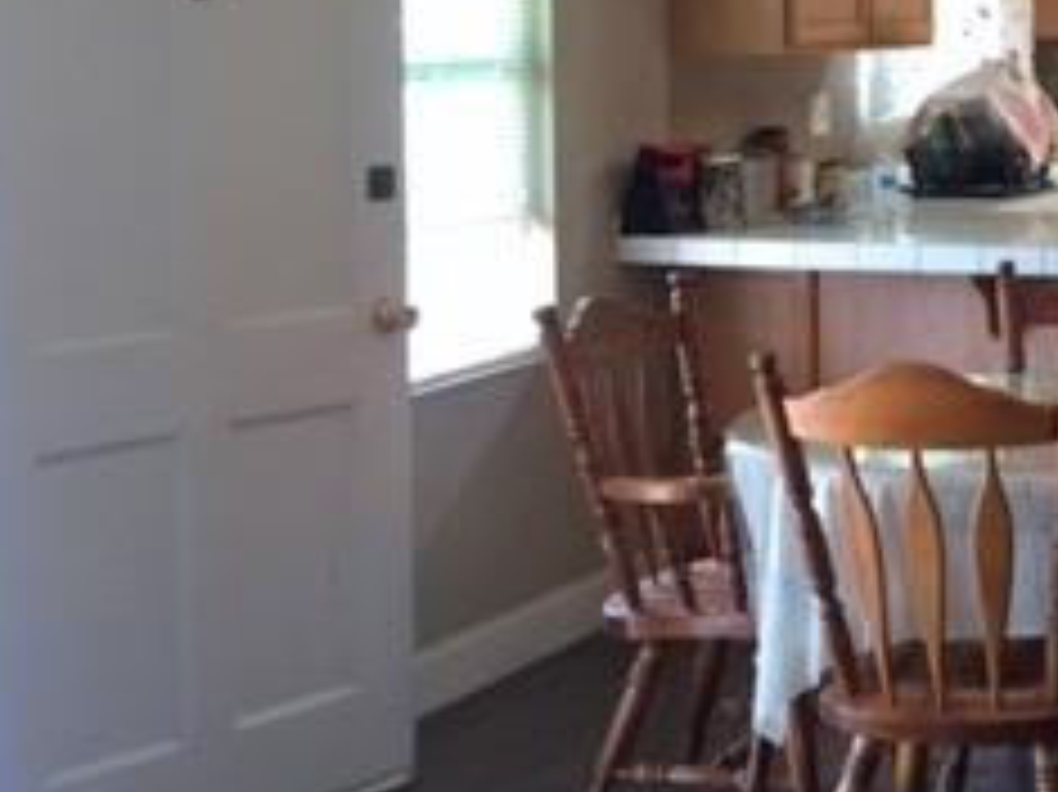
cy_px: 117
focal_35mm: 79
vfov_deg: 18.4
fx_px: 2413
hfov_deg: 22.5
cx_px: 1324
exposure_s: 1/30
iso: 100
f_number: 2.2
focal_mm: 4.15
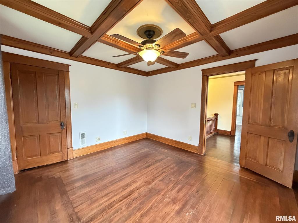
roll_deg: -0.3
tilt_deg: -5.2
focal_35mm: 14
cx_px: 149
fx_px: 121
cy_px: 112
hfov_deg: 102.1
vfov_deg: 85.7
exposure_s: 1/60
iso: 800
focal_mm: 2.22
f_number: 2.2
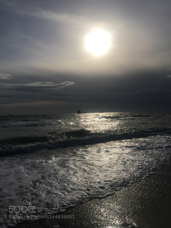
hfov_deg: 48.2
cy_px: 114
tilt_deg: +0.5
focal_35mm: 29
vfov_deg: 61.7
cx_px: 86
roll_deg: +2.4
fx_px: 191
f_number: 2.2
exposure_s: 1/15385
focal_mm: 4.15
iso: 25
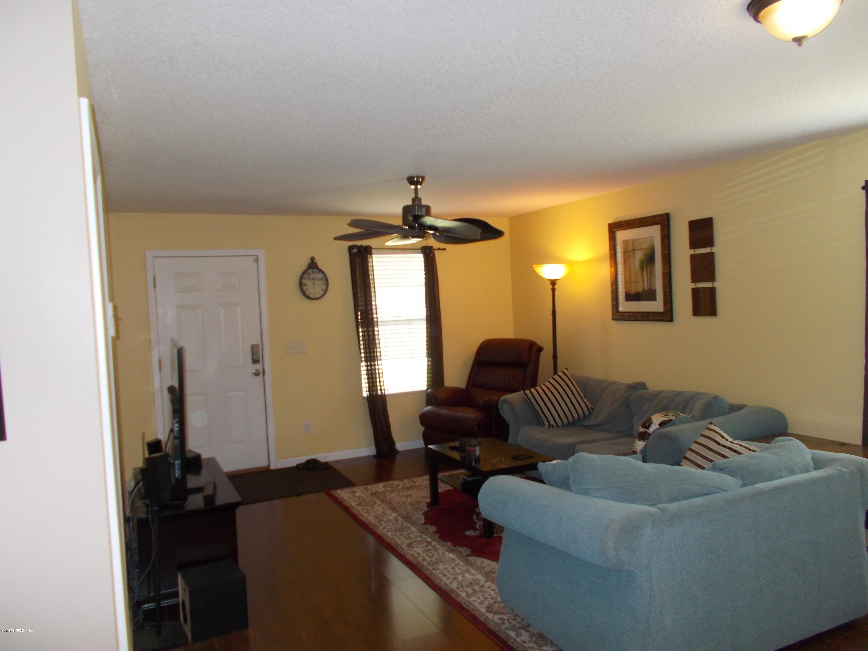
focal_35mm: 26
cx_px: 434
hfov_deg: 67.3
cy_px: 326
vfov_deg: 53.1
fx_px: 652
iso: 250
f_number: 3.2
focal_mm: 4.6
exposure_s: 1/25
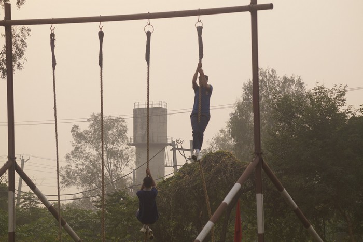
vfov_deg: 7.6
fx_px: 1815
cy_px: 121
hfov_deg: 11.4
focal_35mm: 180
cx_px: 182
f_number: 6.3
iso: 100
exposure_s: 1/160
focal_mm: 120
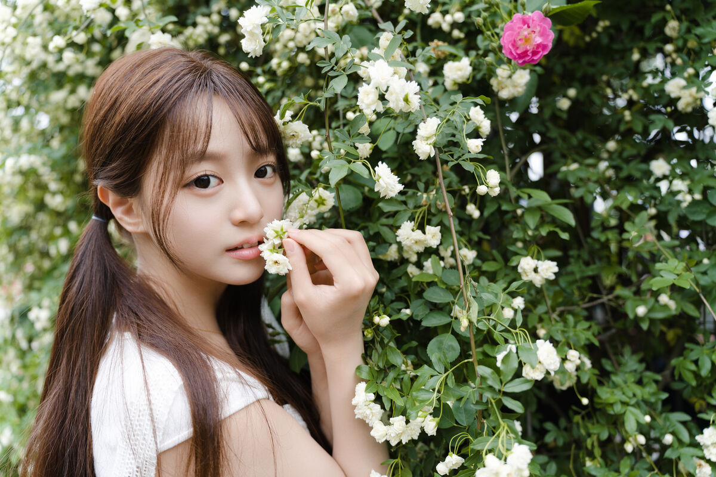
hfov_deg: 63.7
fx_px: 577
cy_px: 238
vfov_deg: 45.0
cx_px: 358
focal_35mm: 29
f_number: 2.8
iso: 100
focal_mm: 29
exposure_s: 1/200
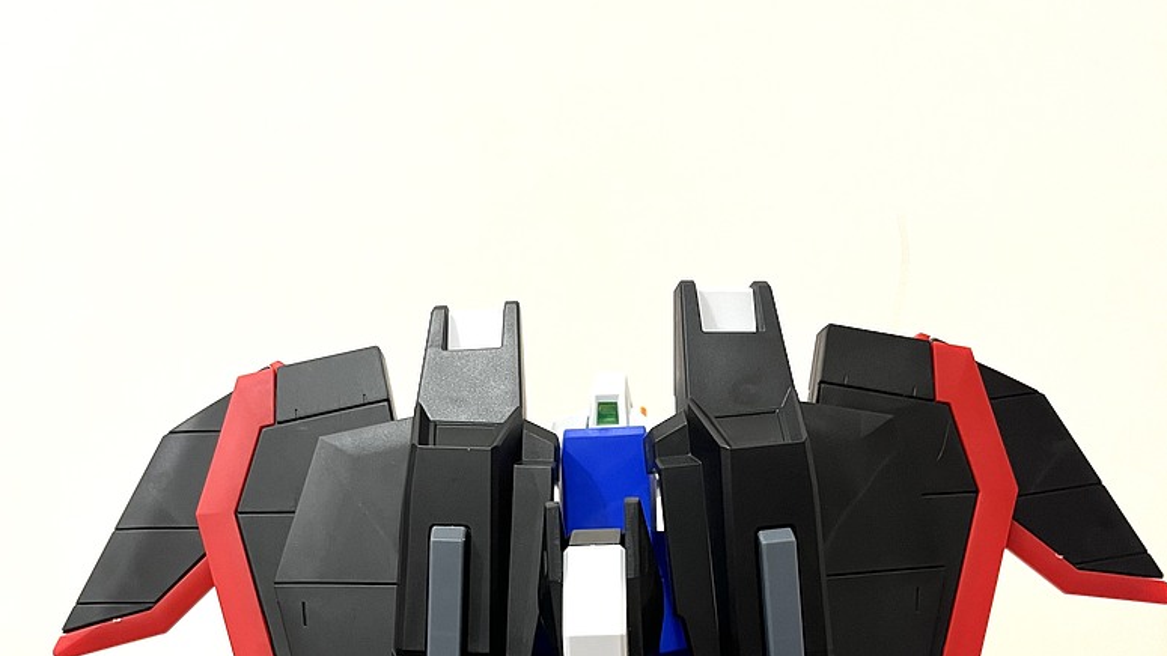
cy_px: 707
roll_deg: +1.0
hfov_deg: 52.8
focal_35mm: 38
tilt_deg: -13.0
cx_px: 584
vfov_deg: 28.5
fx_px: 1176
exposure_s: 1/60
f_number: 1.6
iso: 200
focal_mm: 5.1
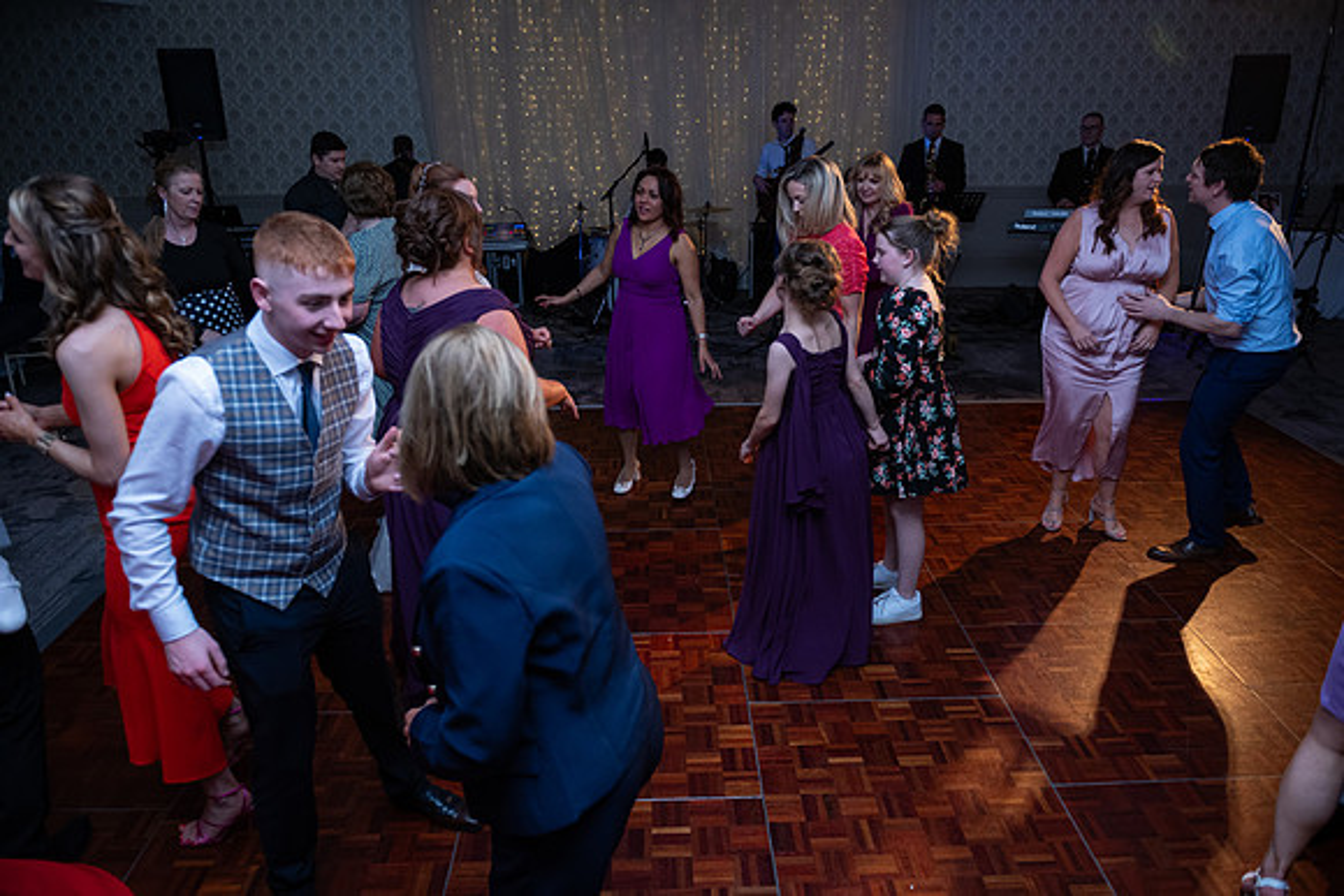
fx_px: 896
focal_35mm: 24
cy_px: 448
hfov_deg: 73.7
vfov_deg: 53.2
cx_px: 672
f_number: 3.5
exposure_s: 1/160
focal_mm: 24
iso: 1000
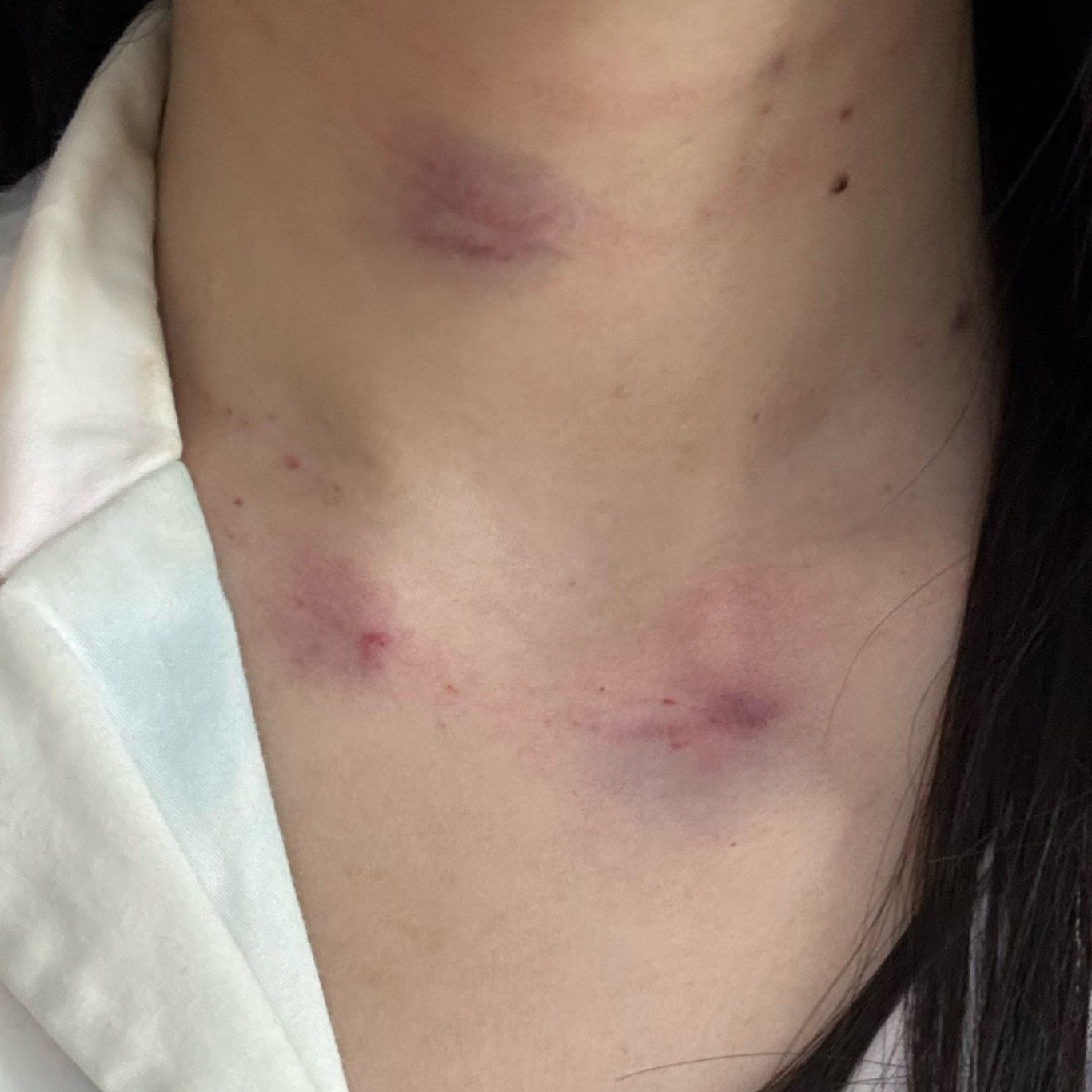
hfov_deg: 32.2
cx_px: 547
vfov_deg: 32.0
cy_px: 705
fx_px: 1892
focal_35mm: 53
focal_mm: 2.69
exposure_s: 1/25
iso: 400
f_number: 1.9
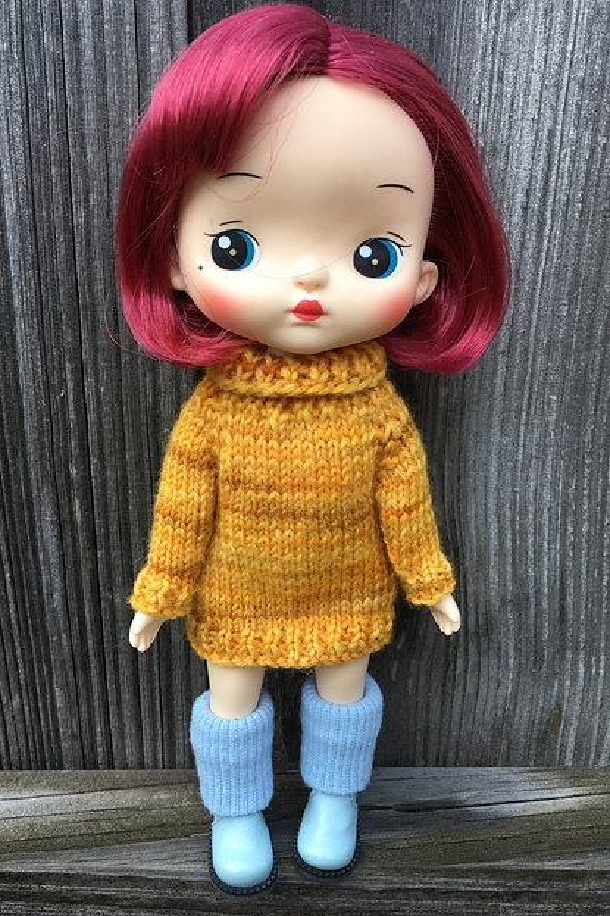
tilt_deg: -19.2
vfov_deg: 60.3
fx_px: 788
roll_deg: +0.3
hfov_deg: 42.3
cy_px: 456
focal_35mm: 31
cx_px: 285
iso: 32
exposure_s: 1/120
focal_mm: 4.15
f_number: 2.2
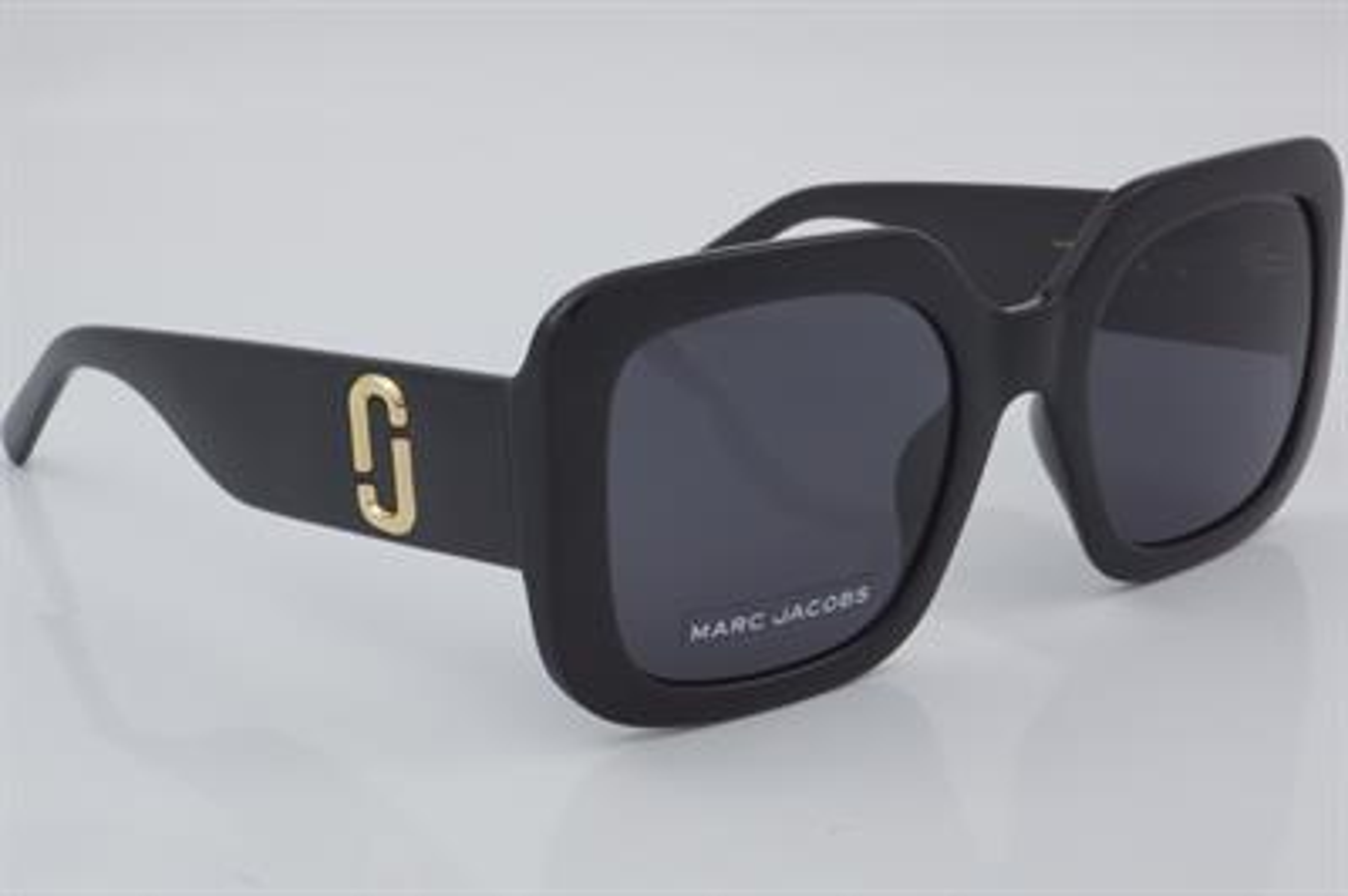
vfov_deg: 18.2
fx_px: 2806
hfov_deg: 27.0
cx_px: 674
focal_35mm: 75
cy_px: 448
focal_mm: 50
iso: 100
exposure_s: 1/4
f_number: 32
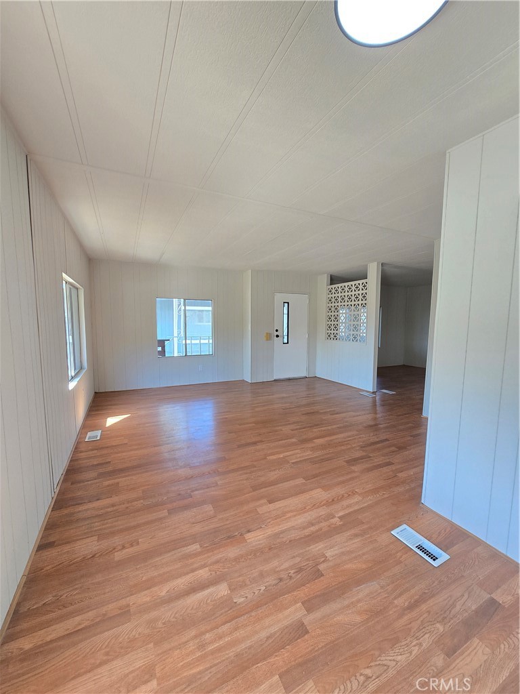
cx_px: 260
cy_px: 347
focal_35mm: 13
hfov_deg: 89.9
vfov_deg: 106.2
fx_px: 260
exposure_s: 1/60
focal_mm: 2.2
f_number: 2.2
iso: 80
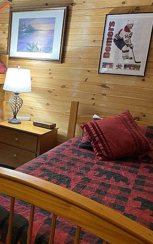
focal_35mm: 37
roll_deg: -4.7
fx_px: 247
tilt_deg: -13.0
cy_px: 122
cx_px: 11
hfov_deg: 32.4
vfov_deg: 52.7
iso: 500
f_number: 1.8
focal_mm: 4.25
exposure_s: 1/40
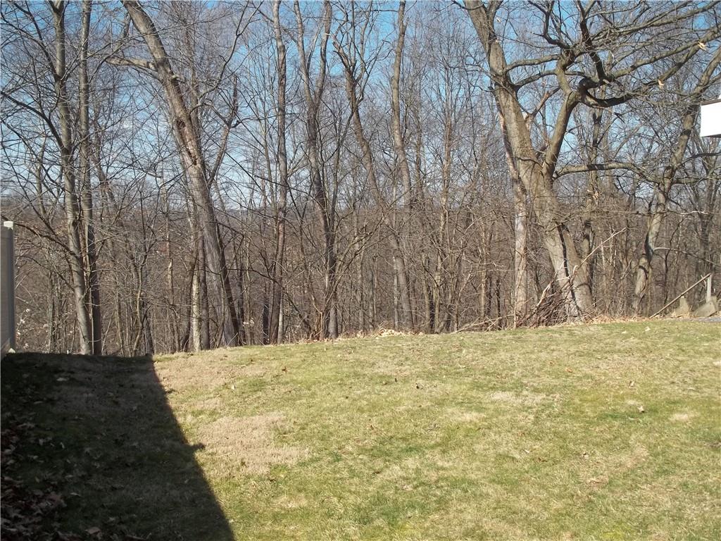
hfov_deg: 55.4
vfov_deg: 42.9
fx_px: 687
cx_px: 360
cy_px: 270
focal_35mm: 33
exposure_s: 1/100
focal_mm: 5.9
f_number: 8
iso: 64
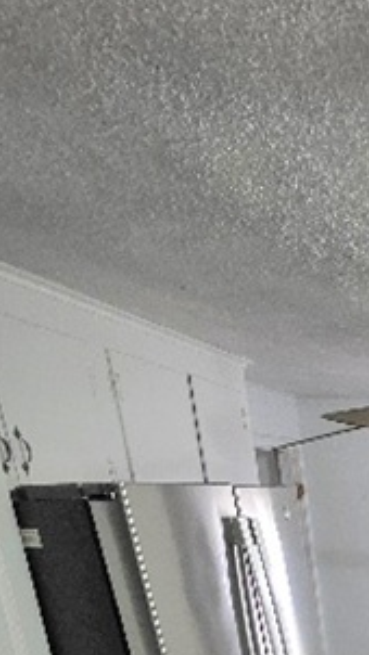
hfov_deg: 22.1
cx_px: 612
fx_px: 695
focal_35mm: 40
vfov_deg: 37.5
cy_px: 795
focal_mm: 2.2
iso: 800
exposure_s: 1/60.2
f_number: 1.9
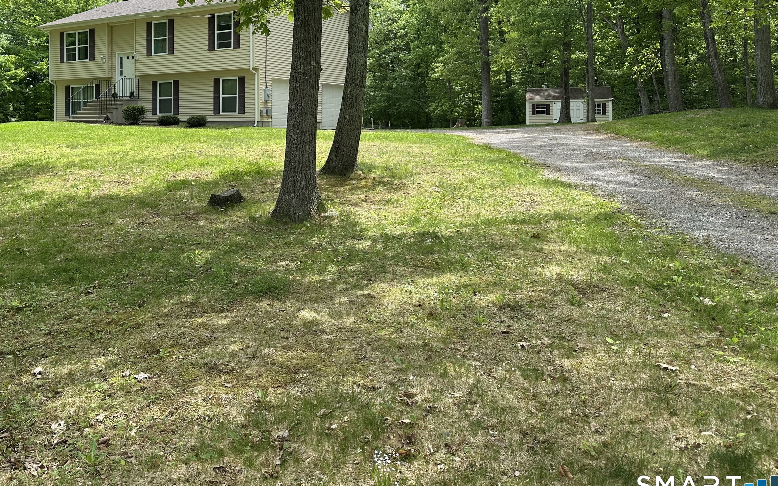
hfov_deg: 57.3
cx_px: 282
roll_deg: -0.4
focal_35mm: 33
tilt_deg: +0.4
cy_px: 124
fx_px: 700
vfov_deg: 37.4
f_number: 1.78
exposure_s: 1/1256
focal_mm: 6.86
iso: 80
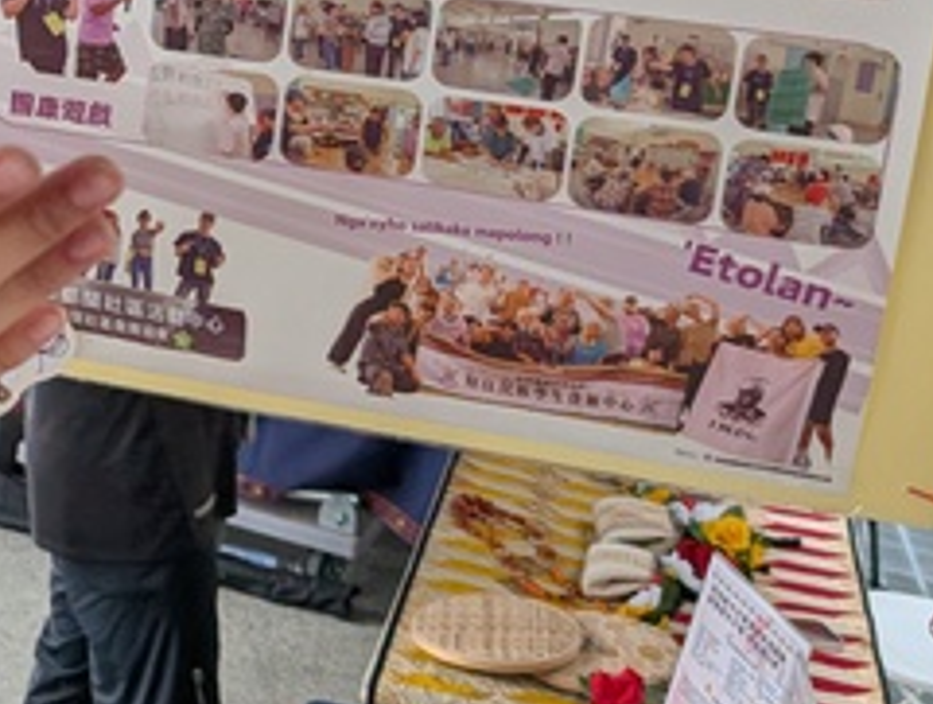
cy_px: 14
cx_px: -156
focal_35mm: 70
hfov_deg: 25.2
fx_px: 1890
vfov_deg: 20.5
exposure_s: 1/3115
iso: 22
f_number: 1.68
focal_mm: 6.9
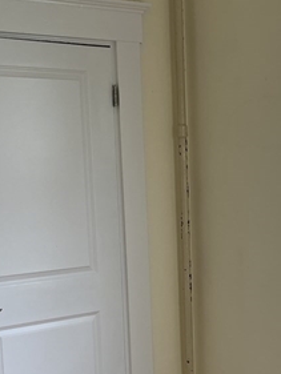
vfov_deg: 27.0
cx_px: 196
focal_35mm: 71
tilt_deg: -9.2
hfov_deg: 20.6
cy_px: 287
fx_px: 768
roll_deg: +2.0
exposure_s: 1/164
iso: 64
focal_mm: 5.1
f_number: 1.6
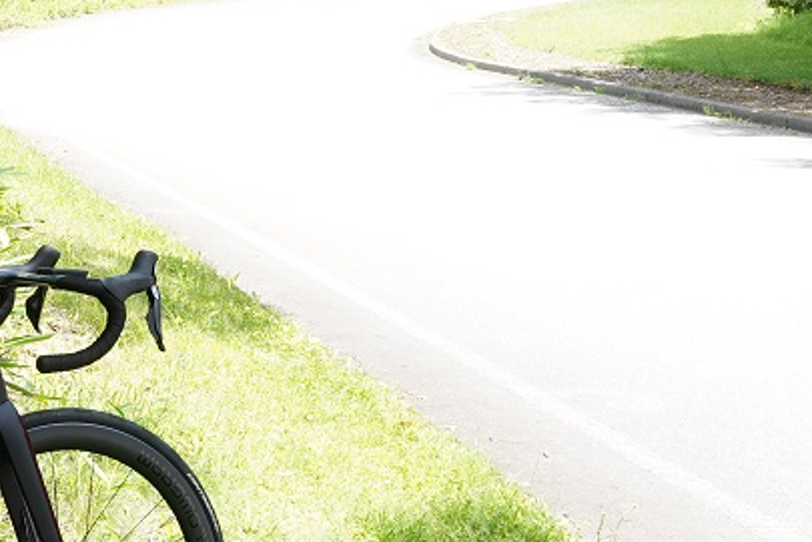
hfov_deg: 23.3
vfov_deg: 16.3
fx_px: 1872
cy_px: 74
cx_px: -28
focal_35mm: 83
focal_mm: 28
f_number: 13
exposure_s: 1/25
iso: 200
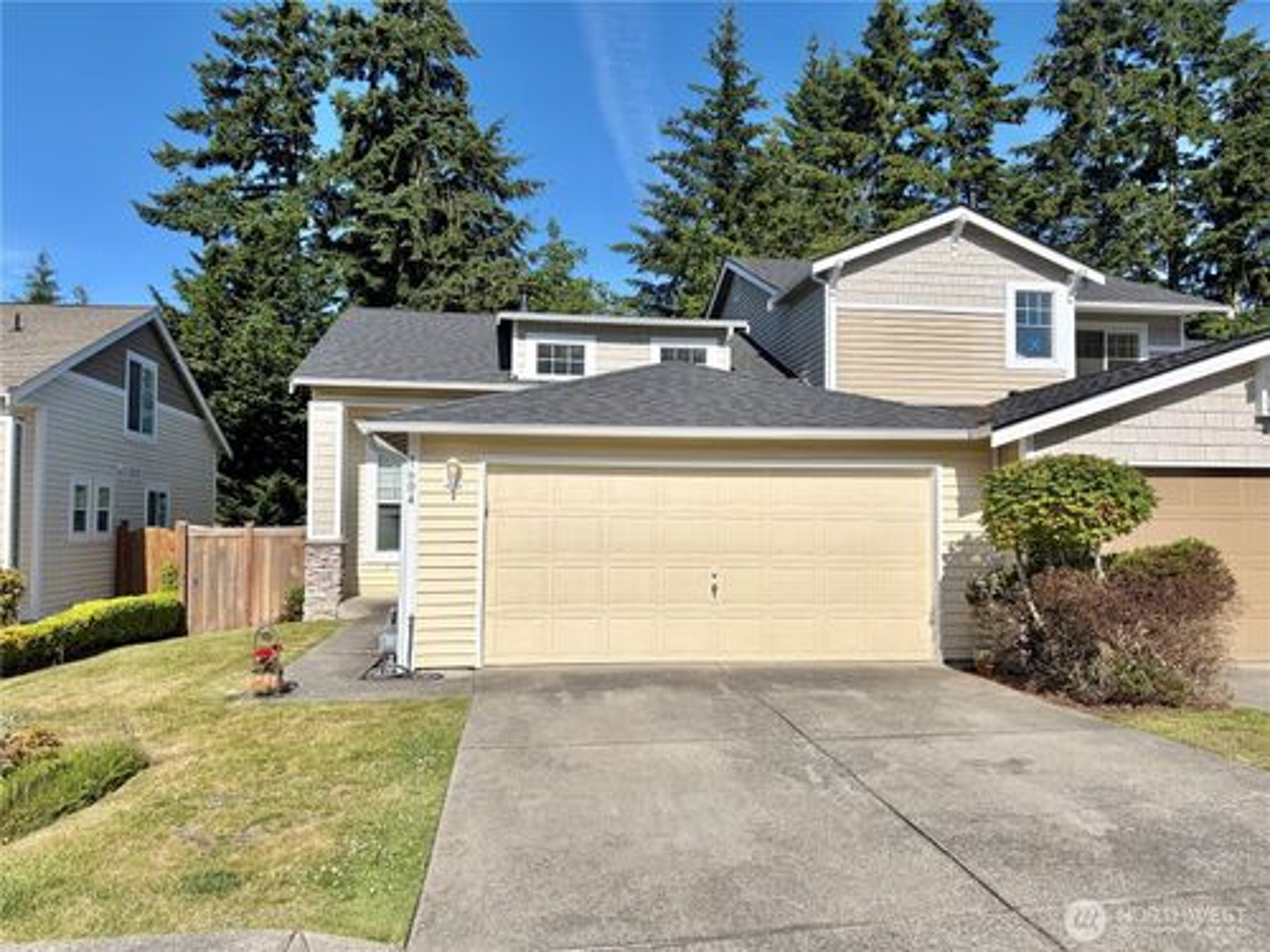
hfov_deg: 67.3
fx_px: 954
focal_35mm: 26
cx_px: 635
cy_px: 476
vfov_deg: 53.1
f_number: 1.6
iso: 50
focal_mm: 5.96
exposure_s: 1/6329
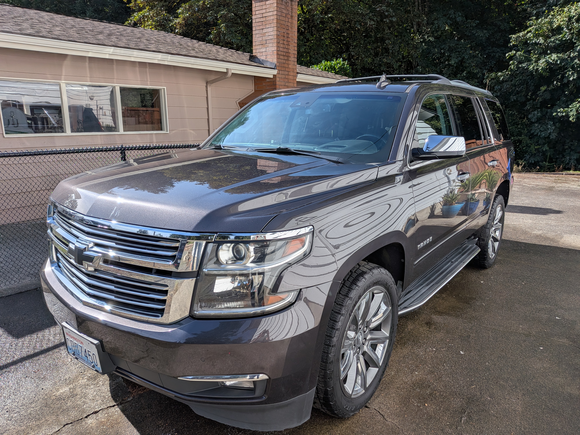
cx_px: 290
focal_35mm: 24
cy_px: 218
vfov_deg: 56.8
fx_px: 402
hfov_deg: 71.6
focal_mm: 4.53
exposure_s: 1/1312
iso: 26
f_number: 1.7
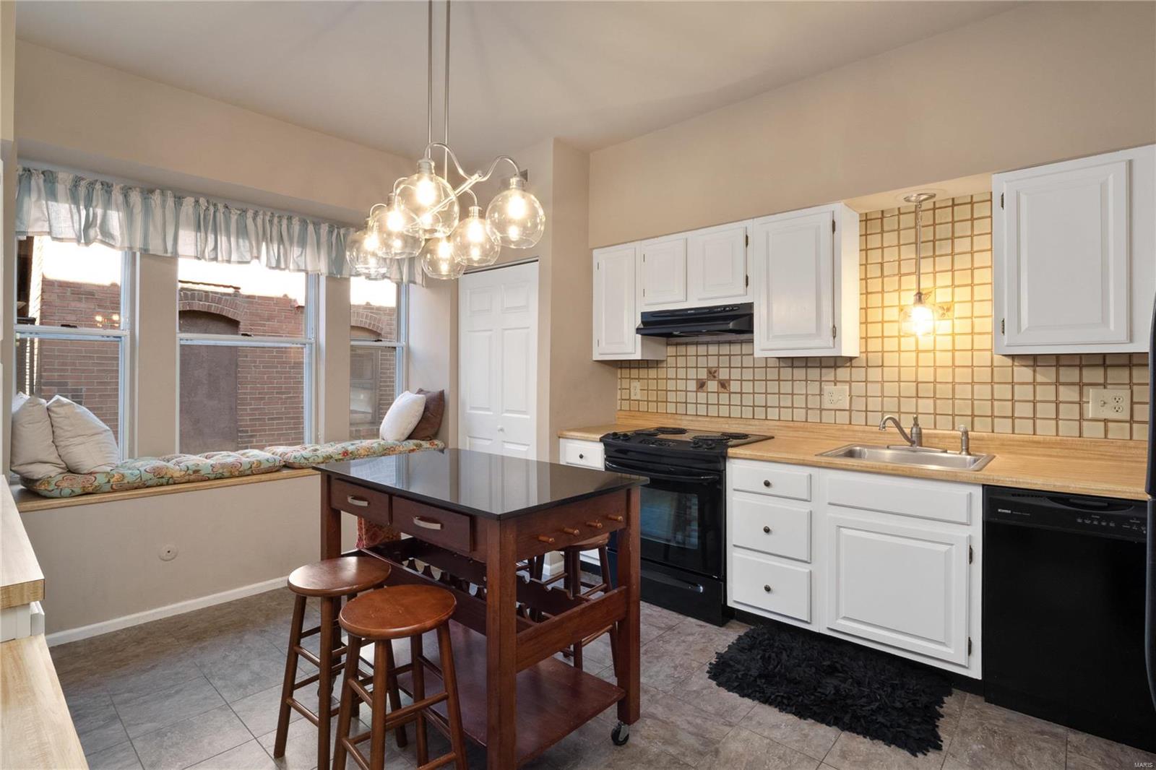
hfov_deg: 90.0
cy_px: 385
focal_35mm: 18
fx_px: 578
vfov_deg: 67.4
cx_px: 578
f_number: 10
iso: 400
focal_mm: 9
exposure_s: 1/1.25
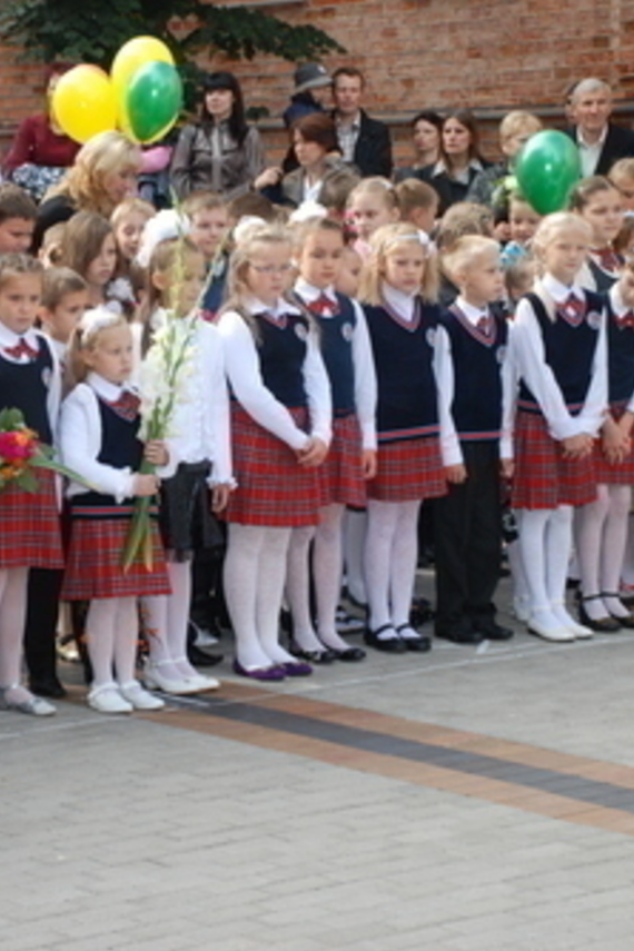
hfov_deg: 11.6
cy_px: 476
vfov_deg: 17.5
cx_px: 56
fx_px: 3091
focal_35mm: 117
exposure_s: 1/180
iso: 320
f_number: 5.6
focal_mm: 52
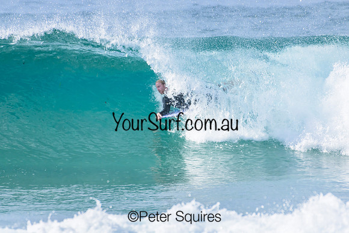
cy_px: 116
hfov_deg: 2.1
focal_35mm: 1000
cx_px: 174
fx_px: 9696
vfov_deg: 1.4
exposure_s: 1/2000
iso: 1600
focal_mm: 1000
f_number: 11
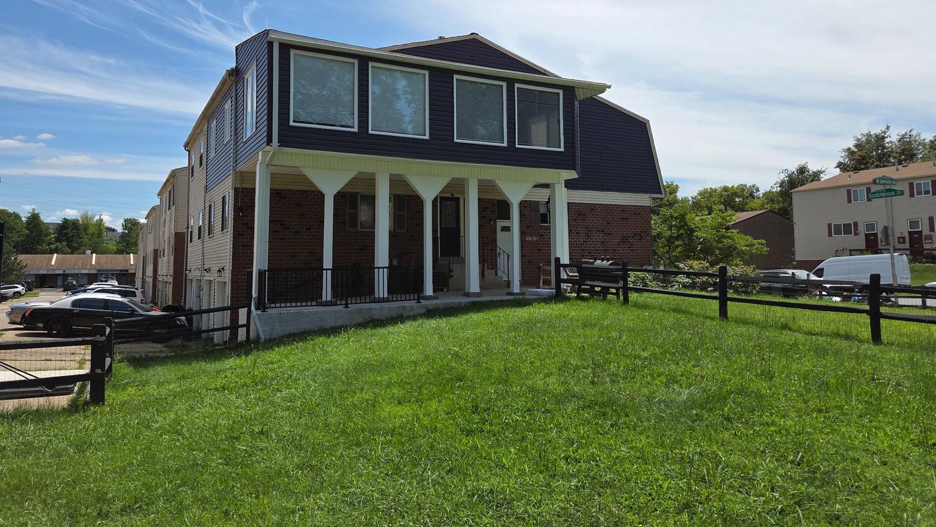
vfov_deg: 44.2
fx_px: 645
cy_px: 214
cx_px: 466
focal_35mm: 26
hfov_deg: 71.9
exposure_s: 1/6618
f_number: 1.8
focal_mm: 5.4
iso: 80
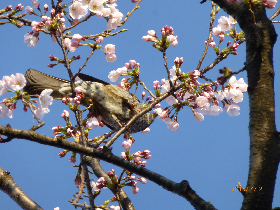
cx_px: 140
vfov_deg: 3.1
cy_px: 105
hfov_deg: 4.1
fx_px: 3883
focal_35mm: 480
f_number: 6.4
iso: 100
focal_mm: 86
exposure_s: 1/125
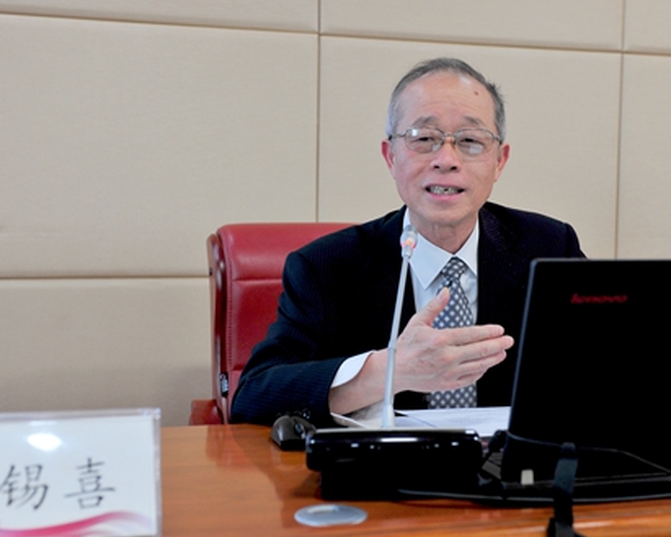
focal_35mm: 52
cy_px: 281
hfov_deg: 35.8
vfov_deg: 29.1
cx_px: 416
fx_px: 1033
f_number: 3.5
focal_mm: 38
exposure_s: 1/125
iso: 400
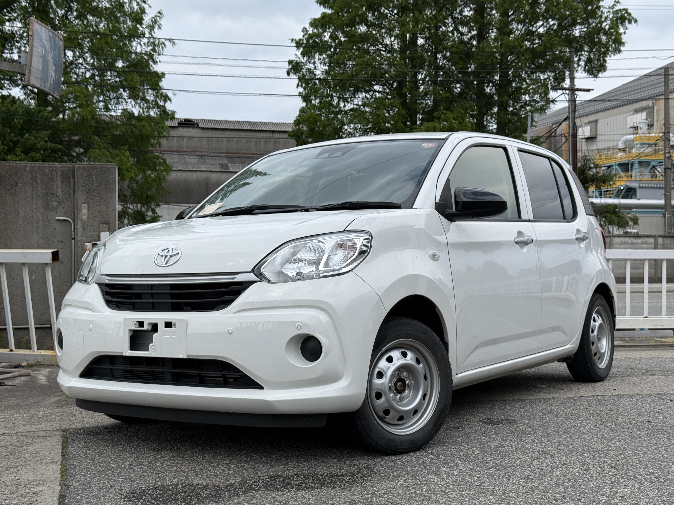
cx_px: 337
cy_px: 252
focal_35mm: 48
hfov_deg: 39.7
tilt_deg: +0.5
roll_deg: -0.3
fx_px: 935
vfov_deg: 30.3
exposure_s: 1/4878
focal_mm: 6.76
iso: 64
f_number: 1.78
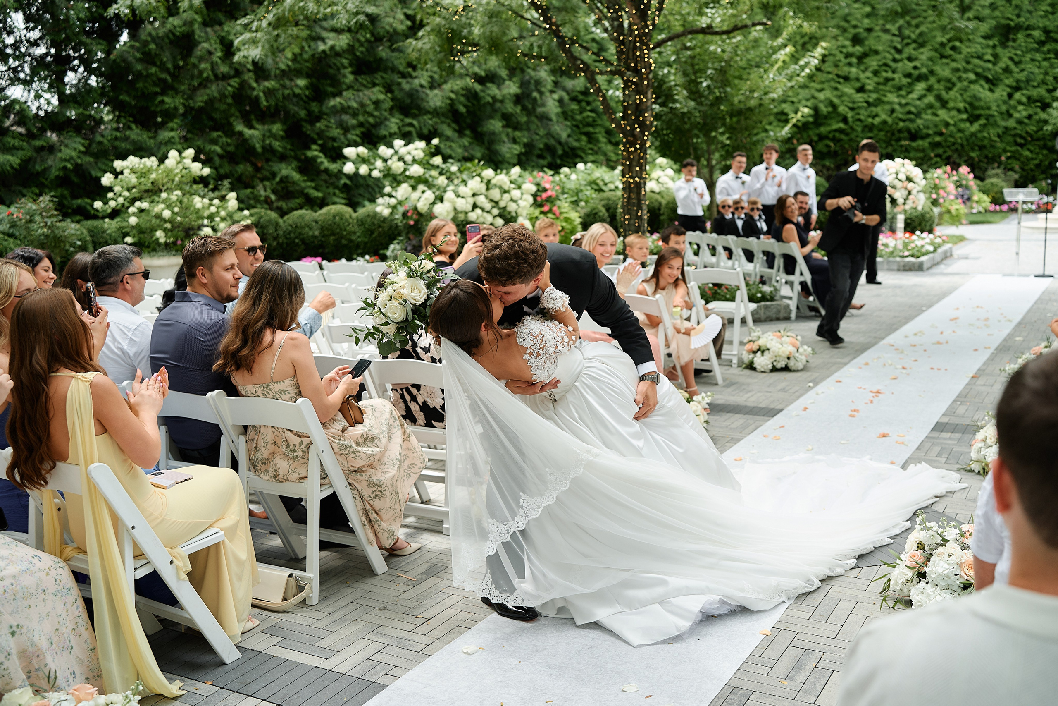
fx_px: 1058
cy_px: 353
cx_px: 529
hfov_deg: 53.1
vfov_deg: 36.9
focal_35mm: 36
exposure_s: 1/1000
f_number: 2.8
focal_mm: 36
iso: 400
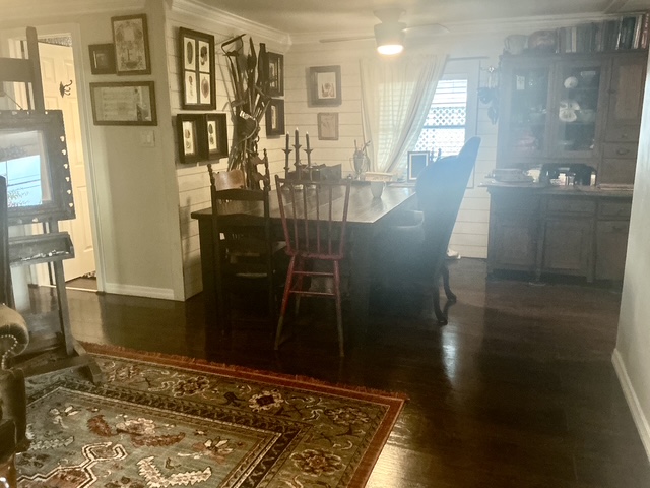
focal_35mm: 29
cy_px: 244
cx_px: 325
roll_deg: +1.1
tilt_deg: -11.1
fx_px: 545
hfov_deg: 61.7
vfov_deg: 48.2
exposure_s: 1/60
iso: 250
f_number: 1.8
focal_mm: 3
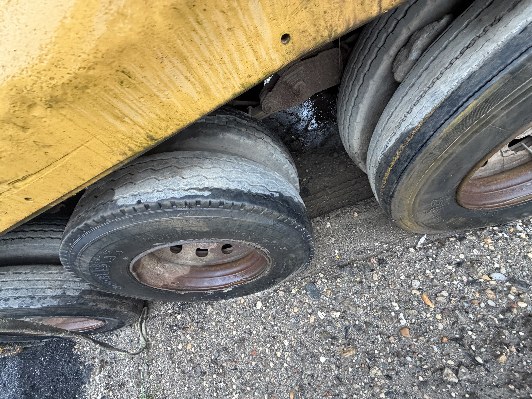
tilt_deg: -51.8
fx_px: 215
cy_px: 200
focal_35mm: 14
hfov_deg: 102.1
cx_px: 266
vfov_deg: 85.7
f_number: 2.2
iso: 125
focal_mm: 2.22
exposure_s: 1/121
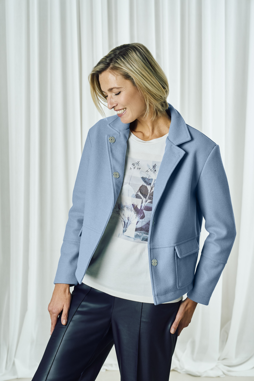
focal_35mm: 70
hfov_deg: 19.5
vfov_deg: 28.8
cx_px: 127
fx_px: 741
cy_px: 190
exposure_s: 1/250
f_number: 5.6
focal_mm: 70
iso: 1600
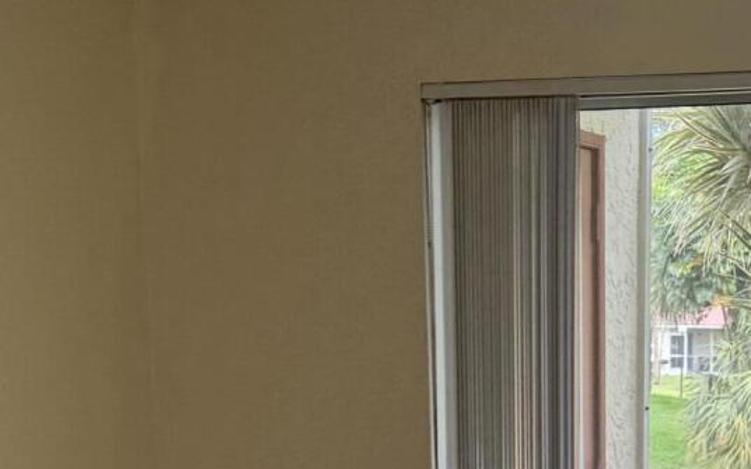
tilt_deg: -7.1
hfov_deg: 21.4
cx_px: 681
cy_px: 781
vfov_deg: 12.8
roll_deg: +1.3
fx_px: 1944
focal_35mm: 95
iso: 64
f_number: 1.78
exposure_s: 1/245
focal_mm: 6.76
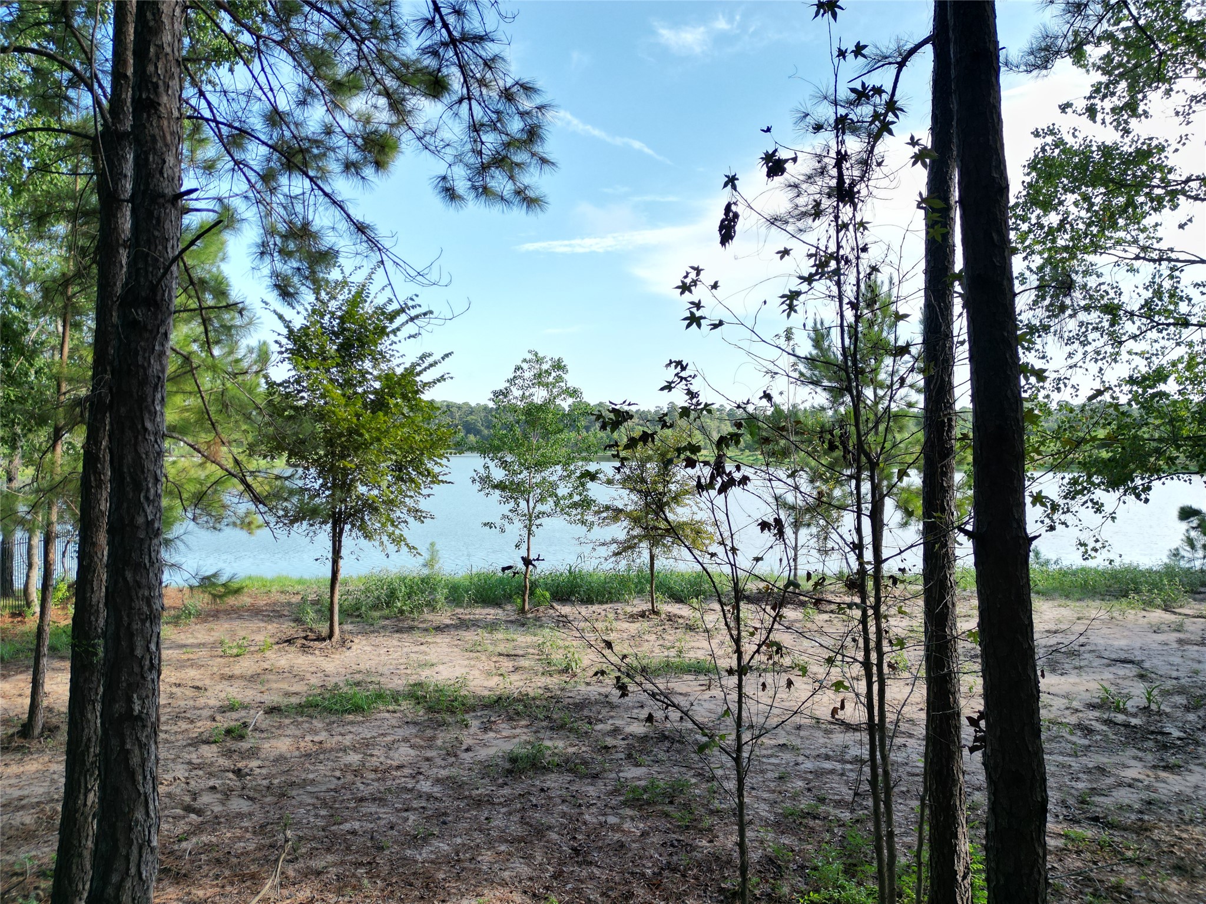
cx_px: 603
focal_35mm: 24
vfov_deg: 56.8
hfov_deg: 71.6
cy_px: 452
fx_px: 836
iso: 100
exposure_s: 1/1000
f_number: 1.7
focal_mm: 6.72
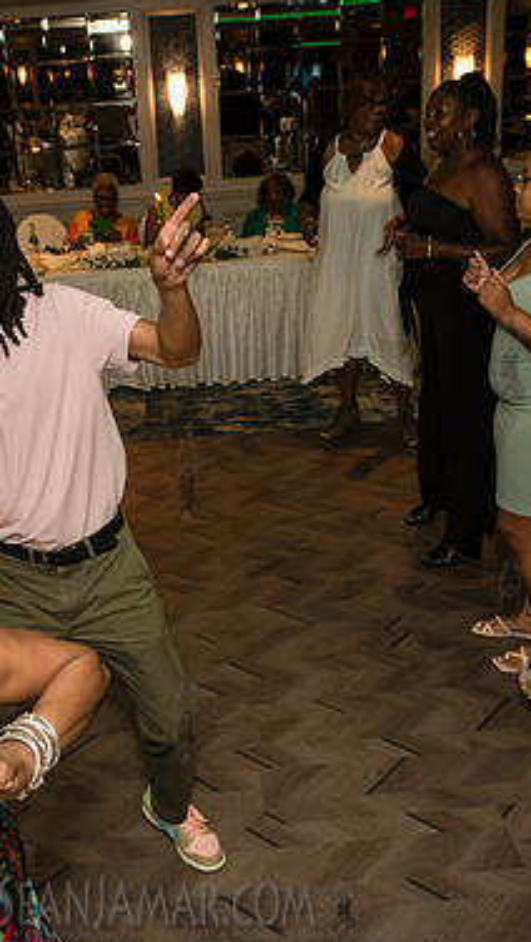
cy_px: 477
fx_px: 1049
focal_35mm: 42
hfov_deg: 28.2
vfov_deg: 48.3
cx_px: 185
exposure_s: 1/160
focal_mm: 26
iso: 1600
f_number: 3.5
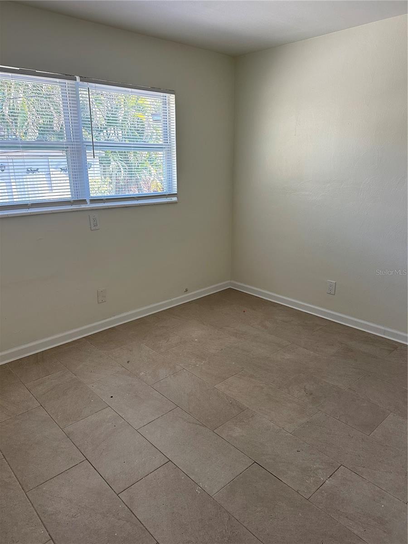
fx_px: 377
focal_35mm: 24
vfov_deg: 71.6
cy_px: 272
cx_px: 204
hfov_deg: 56.8
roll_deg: +0.0
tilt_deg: -19.7
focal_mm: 6.86
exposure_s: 1/120
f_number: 1.78
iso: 160
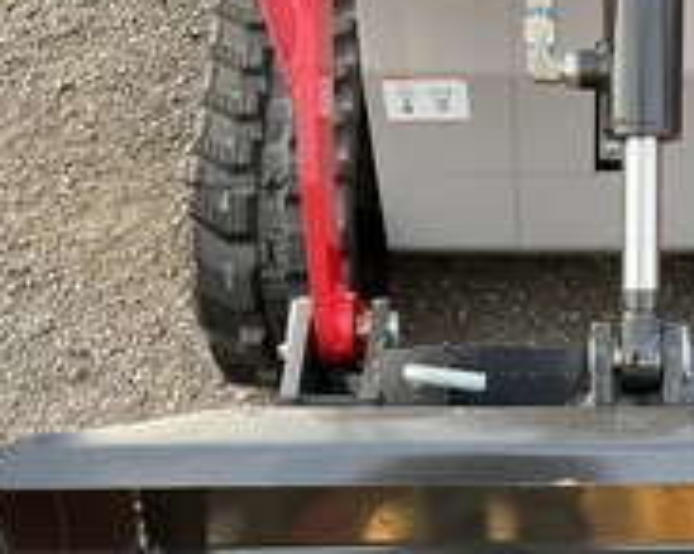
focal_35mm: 62
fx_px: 1272
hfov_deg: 29.3
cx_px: 626
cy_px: 546
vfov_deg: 23.6
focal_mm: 3
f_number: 1.8
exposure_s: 1/93
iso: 64
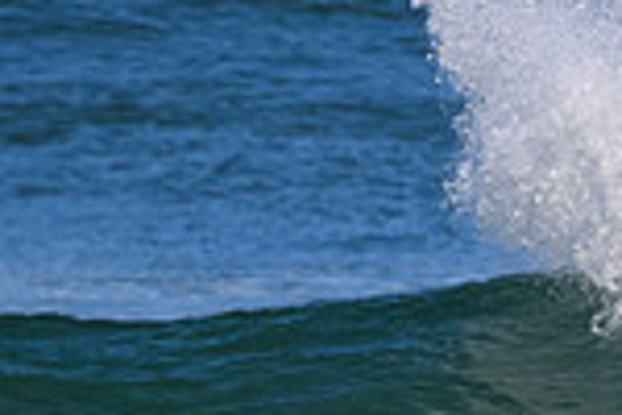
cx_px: 929
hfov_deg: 0.7
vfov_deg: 0.4
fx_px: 53574
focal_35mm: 3101
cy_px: 475
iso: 1250
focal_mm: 800
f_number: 11
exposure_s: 1/2000
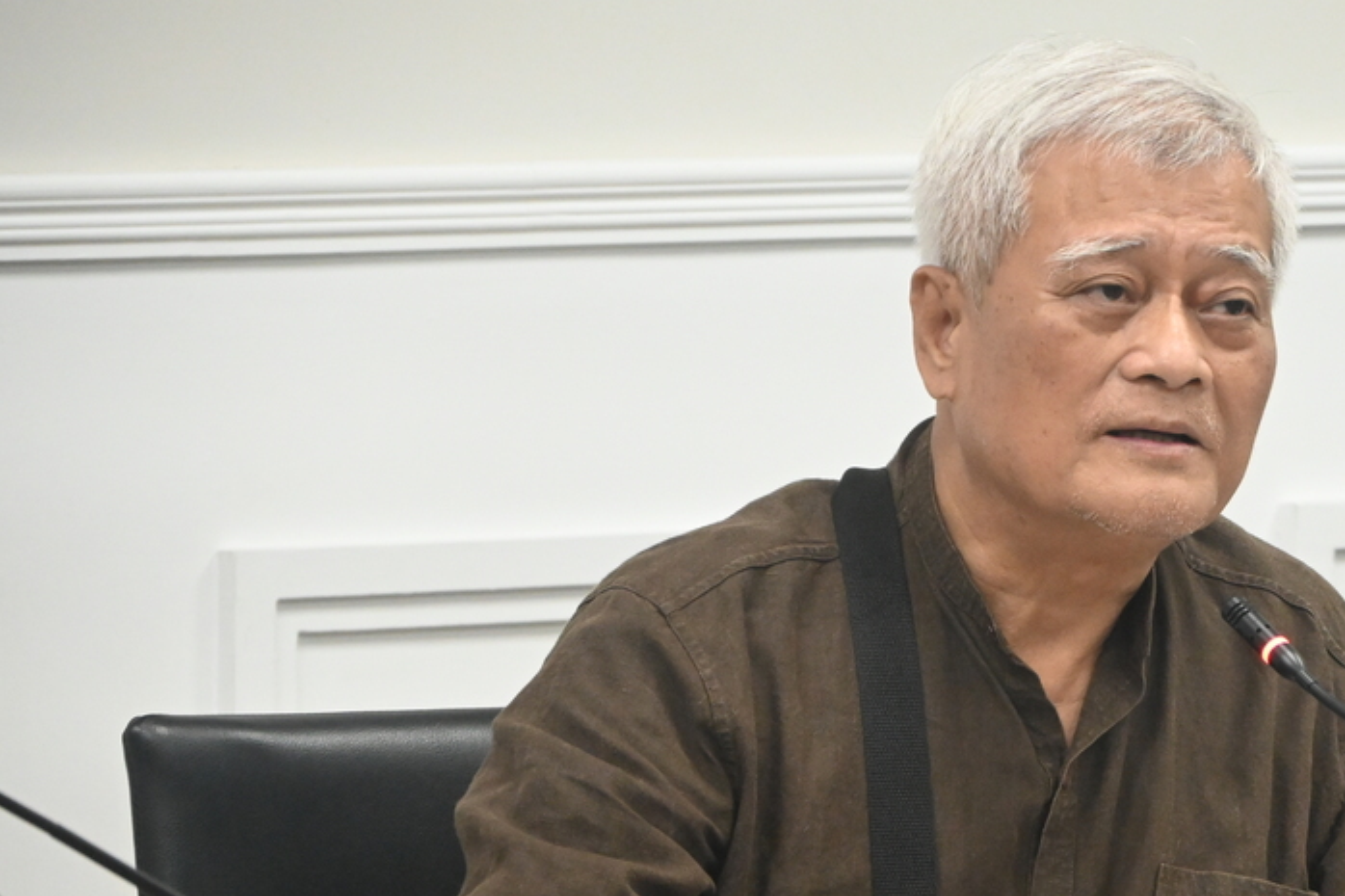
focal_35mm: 361
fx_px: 13483
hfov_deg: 5.7
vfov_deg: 3.8
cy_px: 493
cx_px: 1041
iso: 3200
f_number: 6.3
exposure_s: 1/125
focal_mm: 140
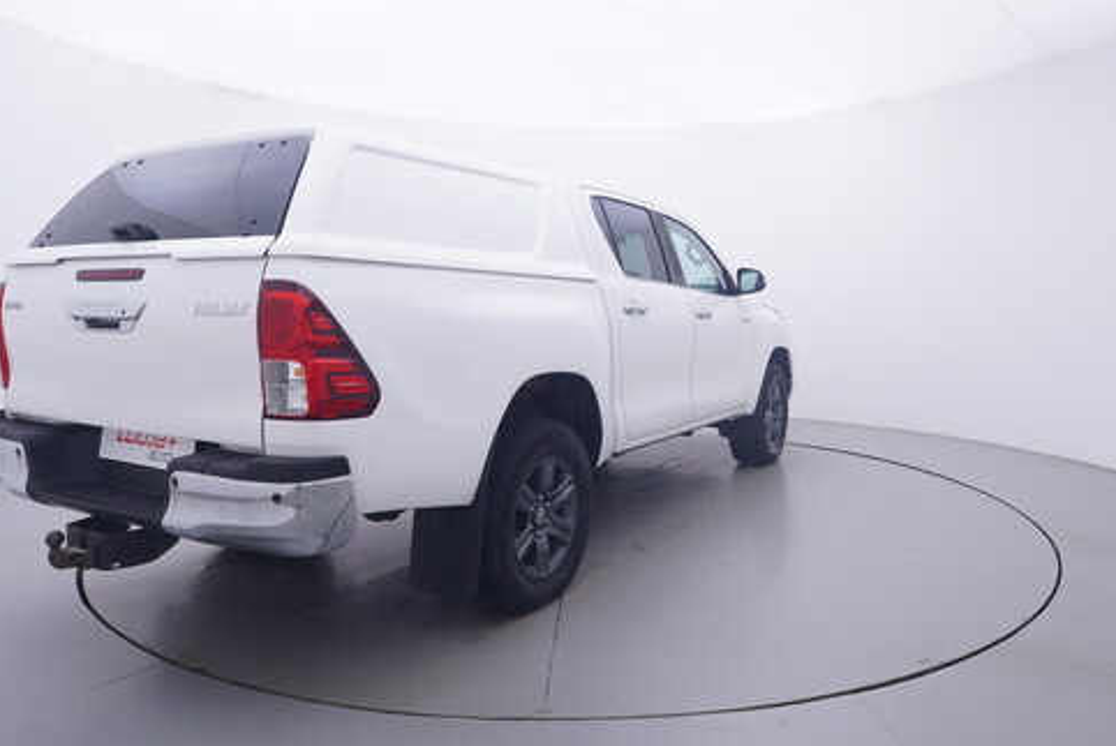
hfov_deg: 70.2
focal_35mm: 26
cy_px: 343
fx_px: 793
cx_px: 595
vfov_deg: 50.3
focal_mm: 15
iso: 200
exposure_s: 1/80
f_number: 5
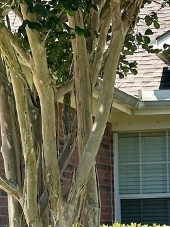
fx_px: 1342
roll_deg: +0.8
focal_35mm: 205
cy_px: 289
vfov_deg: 9.5
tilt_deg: -1.9
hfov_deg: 7.2
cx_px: 84
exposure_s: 1/1639
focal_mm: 6.86
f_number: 1.78
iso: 64
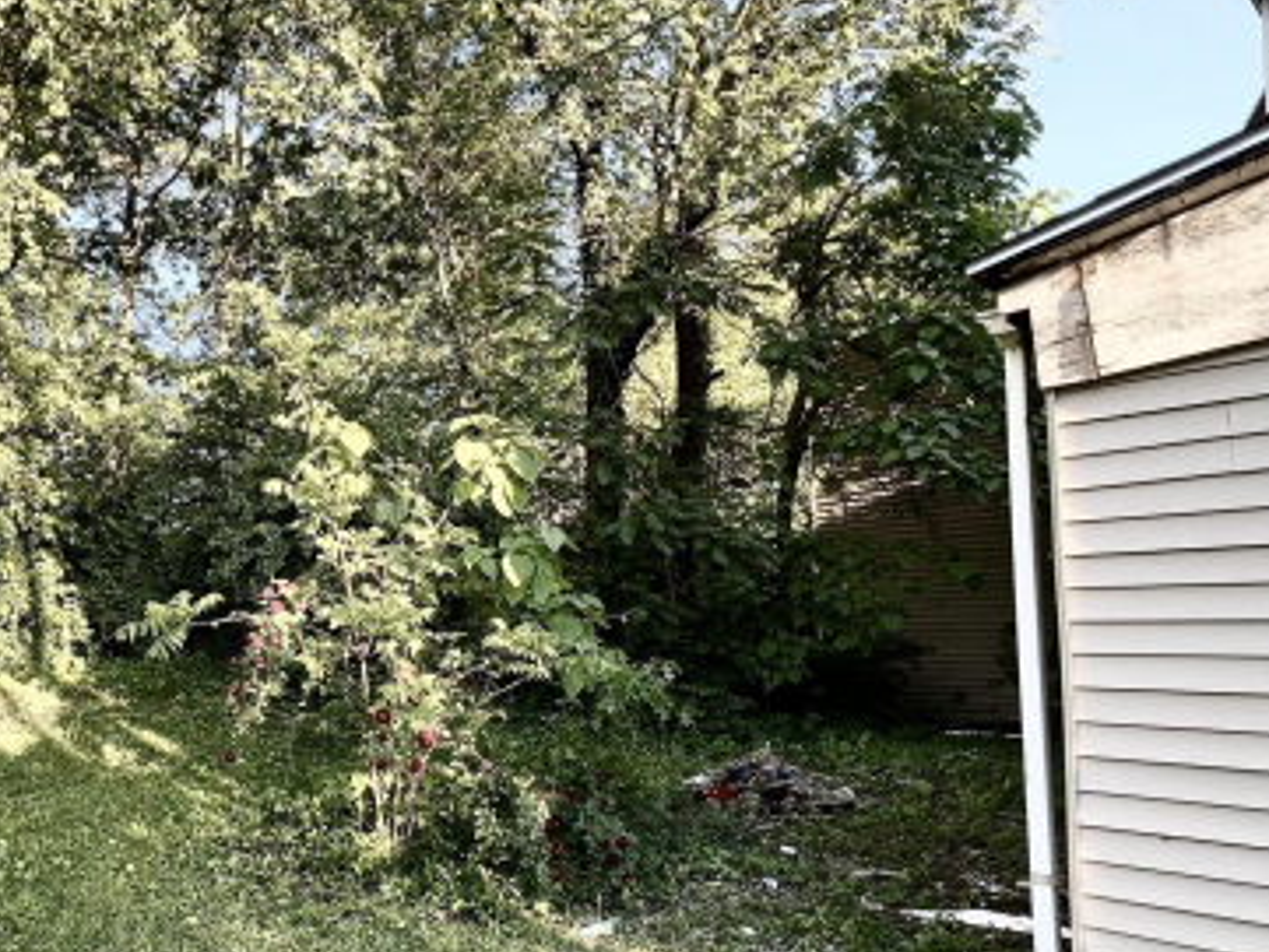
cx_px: 417
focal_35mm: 24
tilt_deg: +3.0
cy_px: 552
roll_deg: +0.9
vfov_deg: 56.6
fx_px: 880
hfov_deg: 69.4
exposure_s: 1/99
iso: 32
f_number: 1.8
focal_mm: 1.57
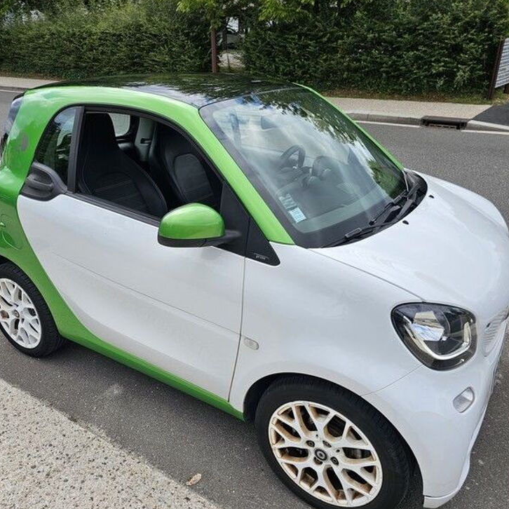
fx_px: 466
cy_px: 260
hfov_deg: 57.1
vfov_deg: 57.3
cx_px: 222
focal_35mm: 28
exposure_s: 1/657
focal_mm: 6.3
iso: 10
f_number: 1.7
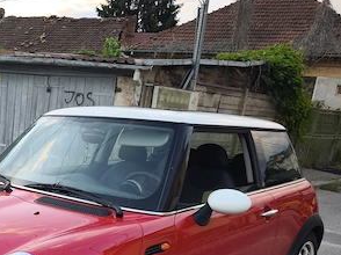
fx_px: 463
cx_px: 29
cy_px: 236
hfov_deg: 37.6
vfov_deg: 29.4
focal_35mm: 47
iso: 80
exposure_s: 1/100
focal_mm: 6.57
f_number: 1.6
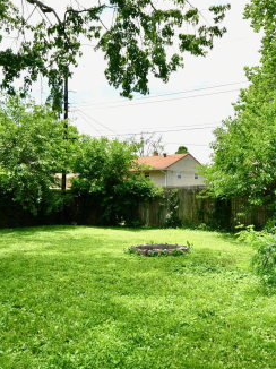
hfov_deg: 45.4
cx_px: 148
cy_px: 199
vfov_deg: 58.3
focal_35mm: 31
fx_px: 330
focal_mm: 14
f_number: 10
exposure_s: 1/400
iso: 640
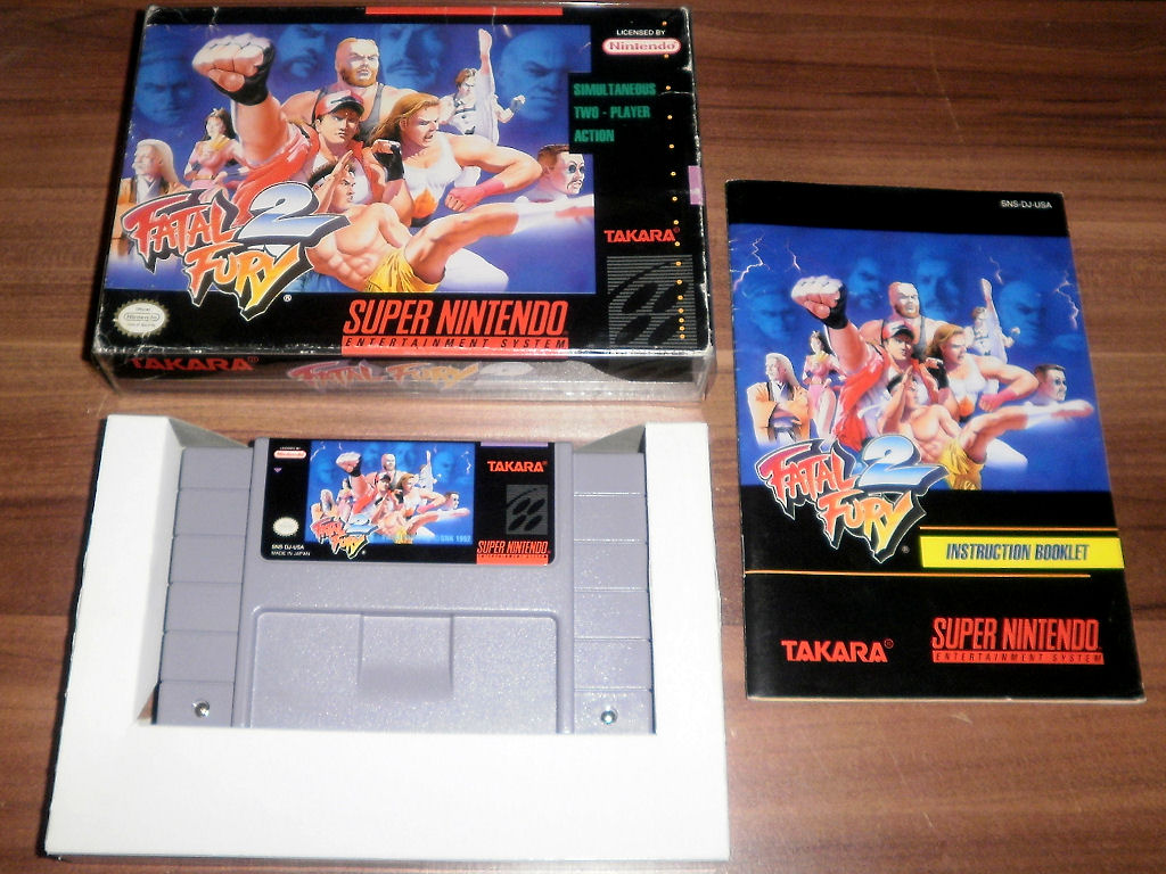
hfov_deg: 67.3
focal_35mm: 26
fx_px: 876
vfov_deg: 53.1
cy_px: 437
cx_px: 583
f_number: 2.6
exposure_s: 1/25
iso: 125
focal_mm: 4.65
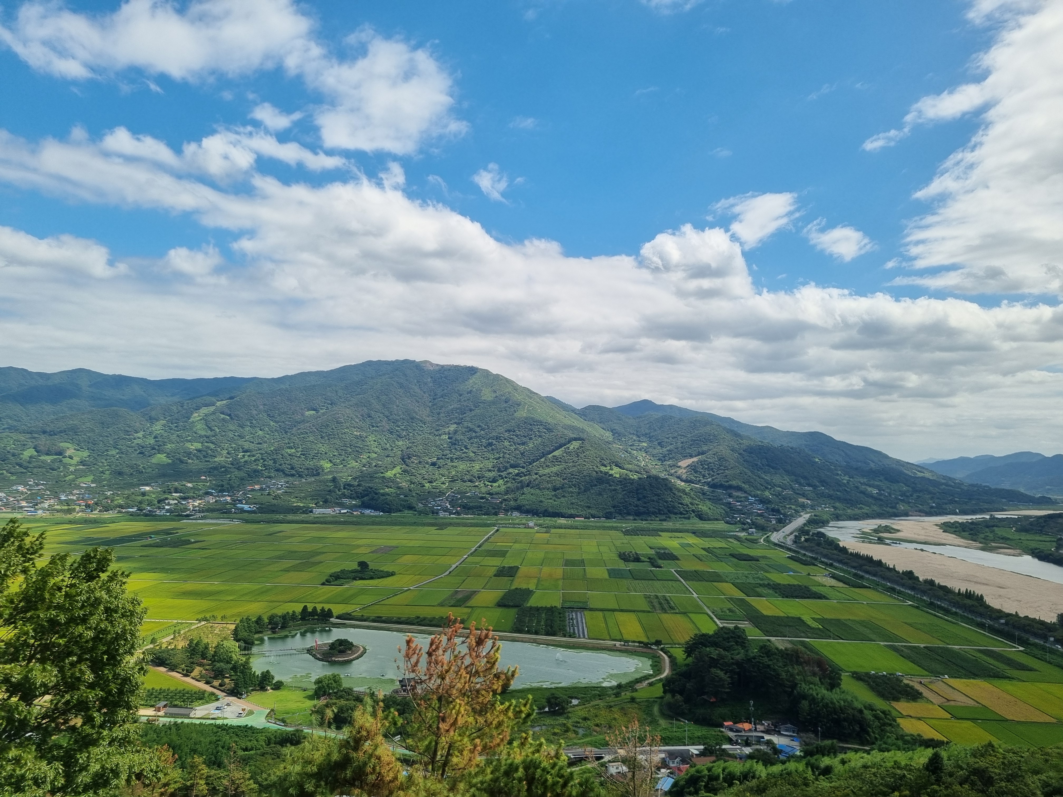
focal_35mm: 26
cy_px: 398
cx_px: 532
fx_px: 798
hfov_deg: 67.3
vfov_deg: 53.1
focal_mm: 5.4
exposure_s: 1/4528
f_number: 1.8
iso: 50
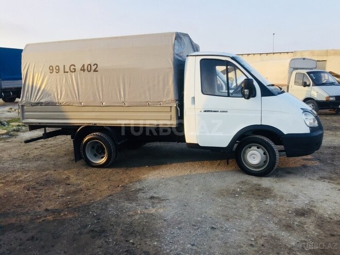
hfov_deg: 61.7
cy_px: 128
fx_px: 285
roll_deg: +0.5
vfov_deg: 48.2
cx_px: 170
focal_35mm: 29
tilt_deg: -9.2
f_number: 2.2
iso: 32
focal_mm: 4.15
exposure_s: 1/430
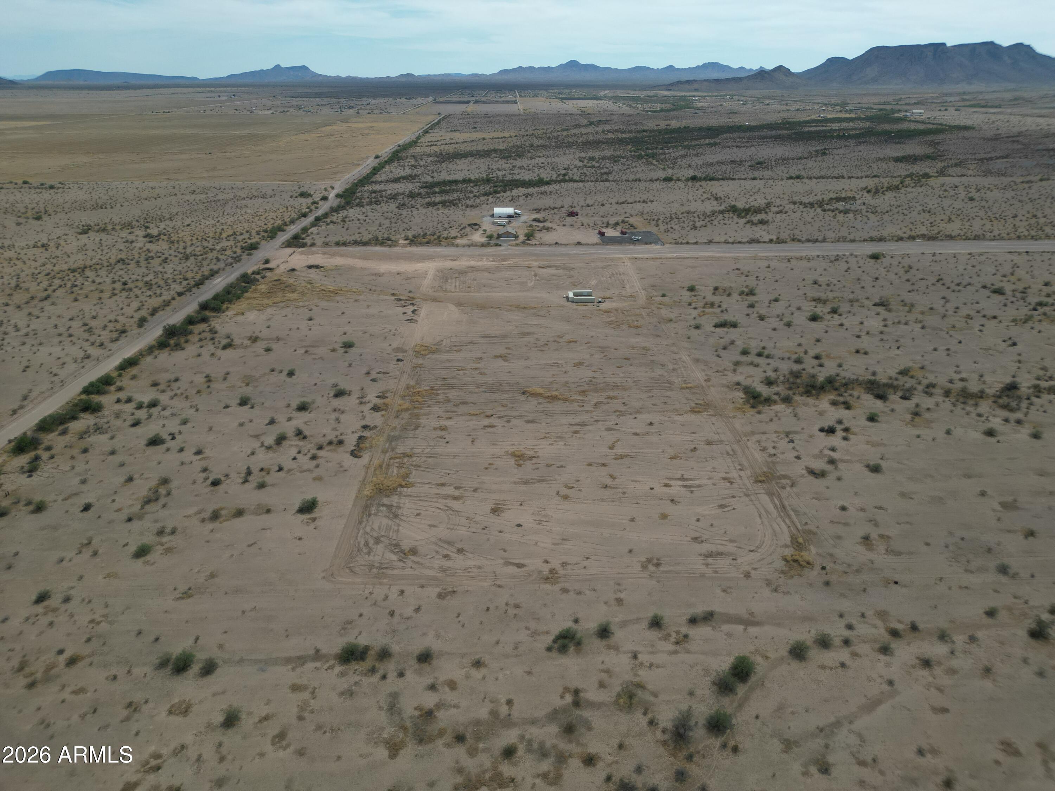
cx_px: 528
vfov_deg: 56.8
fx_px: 731
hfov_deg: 71.6
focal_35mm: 24
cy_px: 396
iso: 100
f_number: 1.7
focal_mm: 6.72
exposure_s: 1/3200
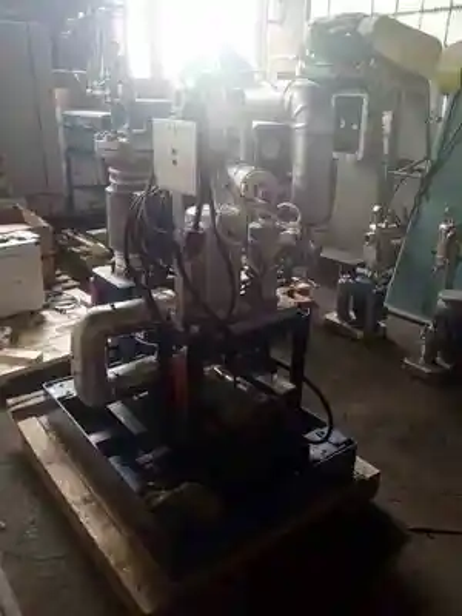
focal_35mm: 30
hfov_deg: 46.8
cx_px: 231
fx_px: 534
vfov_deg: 60.0
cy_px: 308
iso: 500
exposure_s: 1/30
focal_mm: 5.5
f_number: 2.3
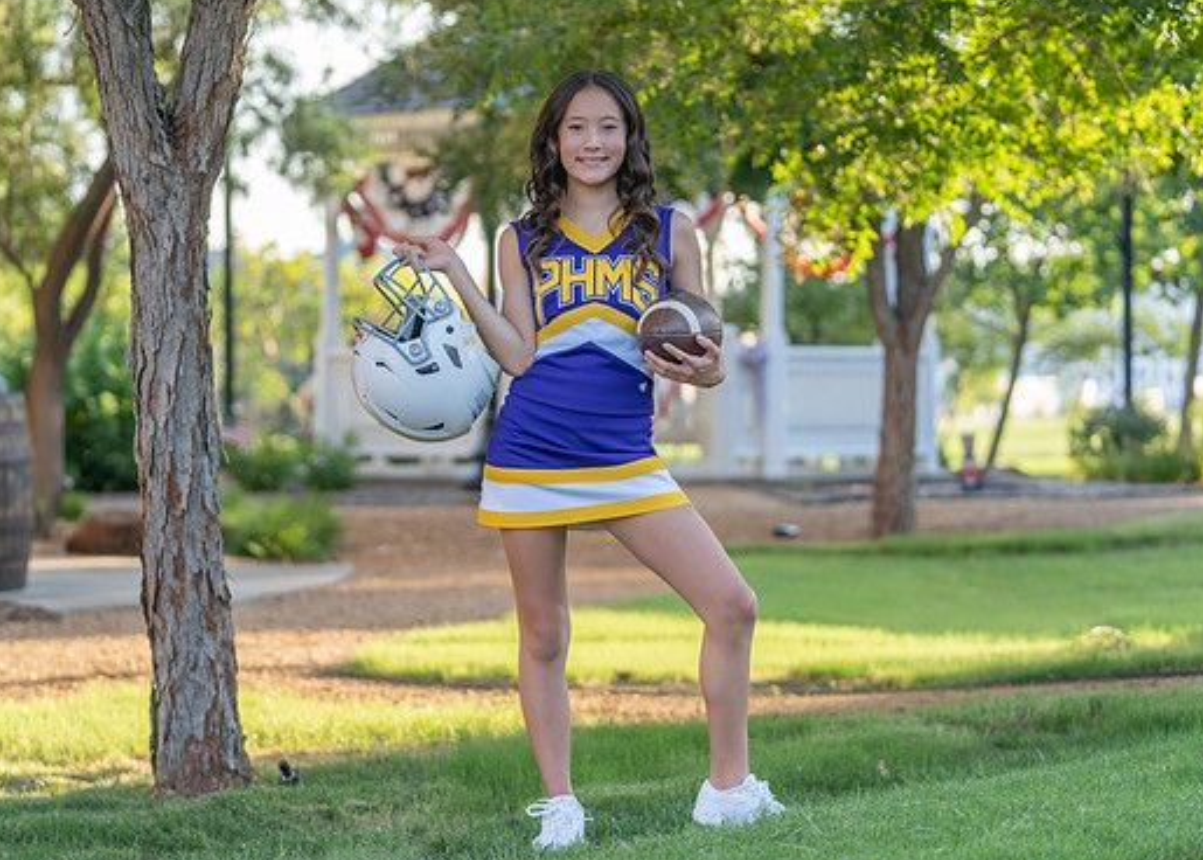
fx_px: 3622
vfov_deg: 13.5
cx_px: 485
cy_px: 406
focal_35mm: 106
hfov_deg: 18.8
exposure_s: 1/320
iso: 200
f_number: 2.8
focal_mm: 82
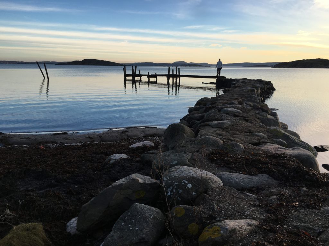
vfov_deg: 48.2
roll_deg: -1.2
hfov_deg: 61.7
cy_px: 123
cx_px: 164
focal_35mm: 29
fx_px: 276
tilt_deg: -12.3
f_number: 2.2
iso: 25
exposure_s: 1/538
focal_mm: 4.15
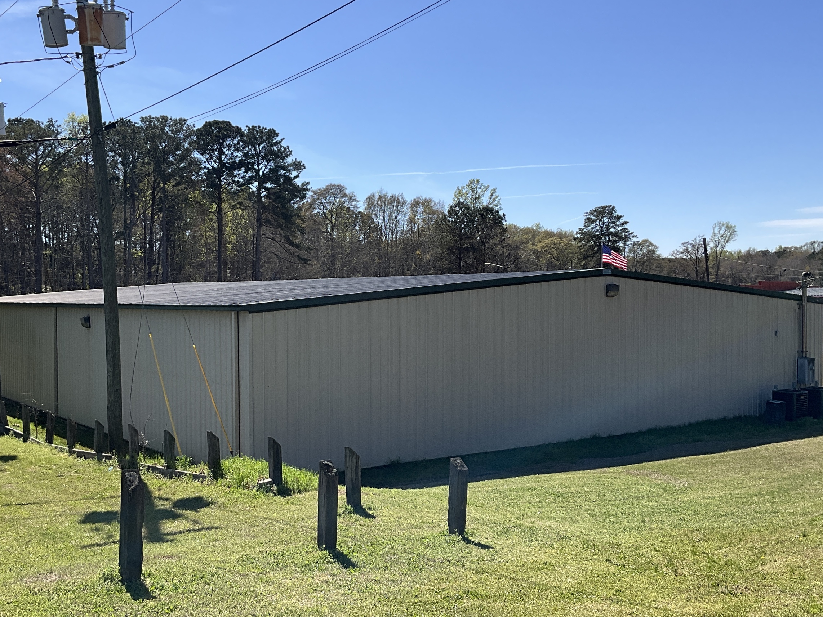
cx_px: 363
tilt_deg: -2.9
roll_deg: +0.0
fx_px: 927
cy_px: 324
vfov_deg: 36.8
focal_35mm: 39
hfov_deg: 47.8
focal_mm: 3
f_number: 1.8
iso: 25
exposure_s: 1/2227
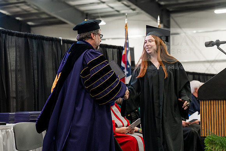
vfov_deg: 16.1
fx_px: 534
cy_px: 76
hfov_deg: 23.9
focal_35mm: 85
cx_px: 113
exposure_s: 1/200
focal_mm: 85
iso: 4000
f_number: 4.5
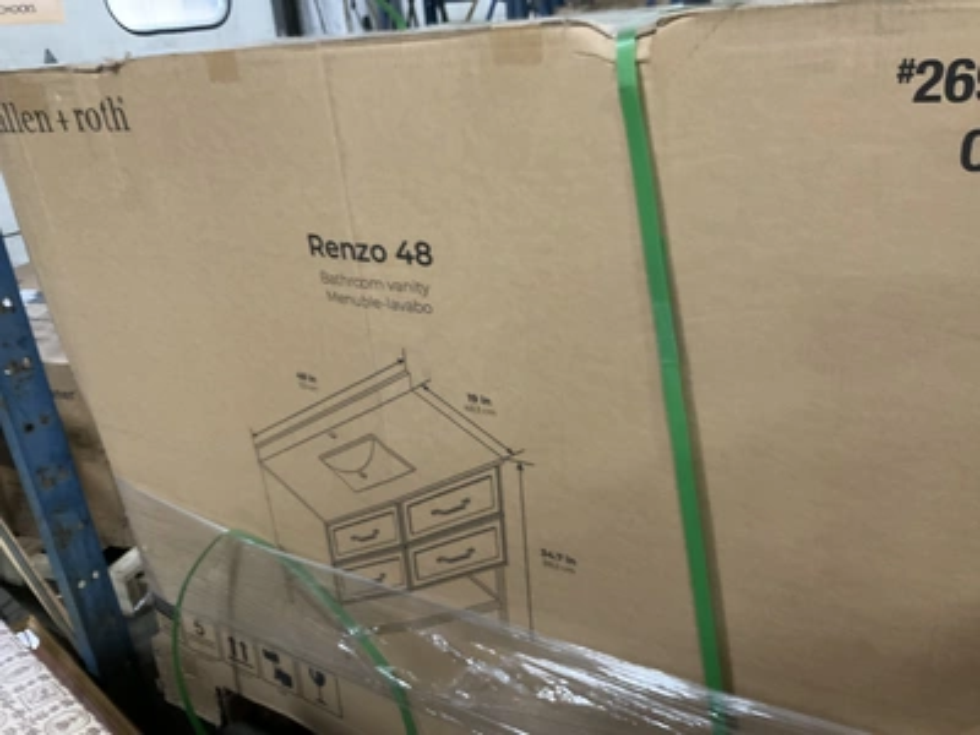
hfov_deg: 61.7
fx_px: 821
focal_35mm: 29
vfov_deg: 48.2
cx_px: 490
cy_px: 368
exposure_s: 1/40
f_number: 1.8
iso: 320
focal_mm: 3
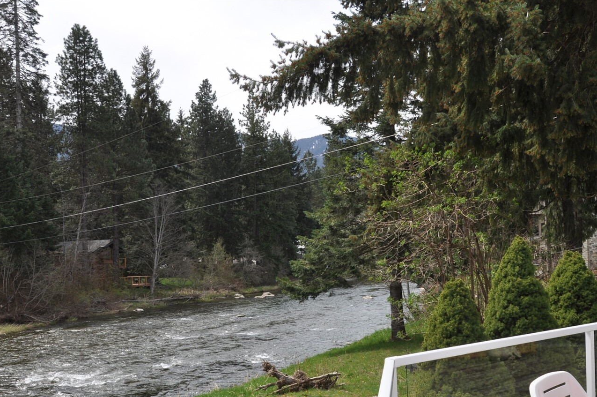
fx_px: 663
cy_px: 263
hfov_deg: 48.4
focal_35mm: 40
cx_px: 341
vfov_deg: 33.1
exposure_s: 1/200
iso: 200
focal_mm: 20
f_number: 11
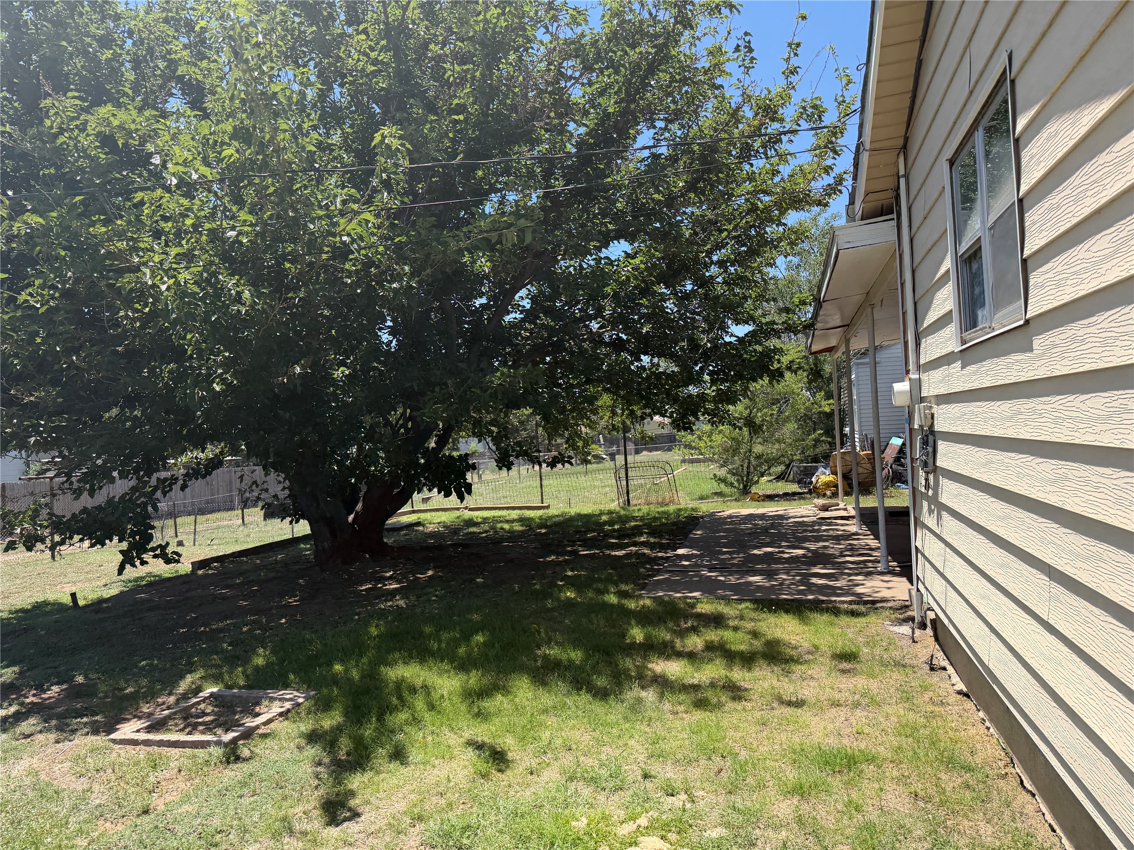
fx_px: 786
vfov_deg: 56.8
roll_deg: +4.2
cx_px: 567
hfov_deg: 71.6
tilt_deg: -3.1
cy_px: 425
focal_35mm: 24
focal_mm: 6.76
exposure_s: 1/3021
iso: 100
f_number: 1.78
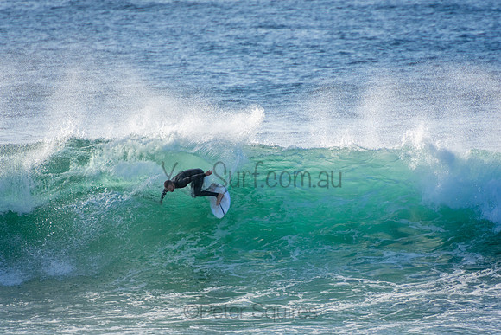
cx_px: 250
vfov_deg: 2.3
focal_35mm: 600
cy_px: 168
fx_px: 8352
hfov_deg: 3.4
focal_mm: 400
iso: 250
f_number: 5.6
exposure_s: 1/2000
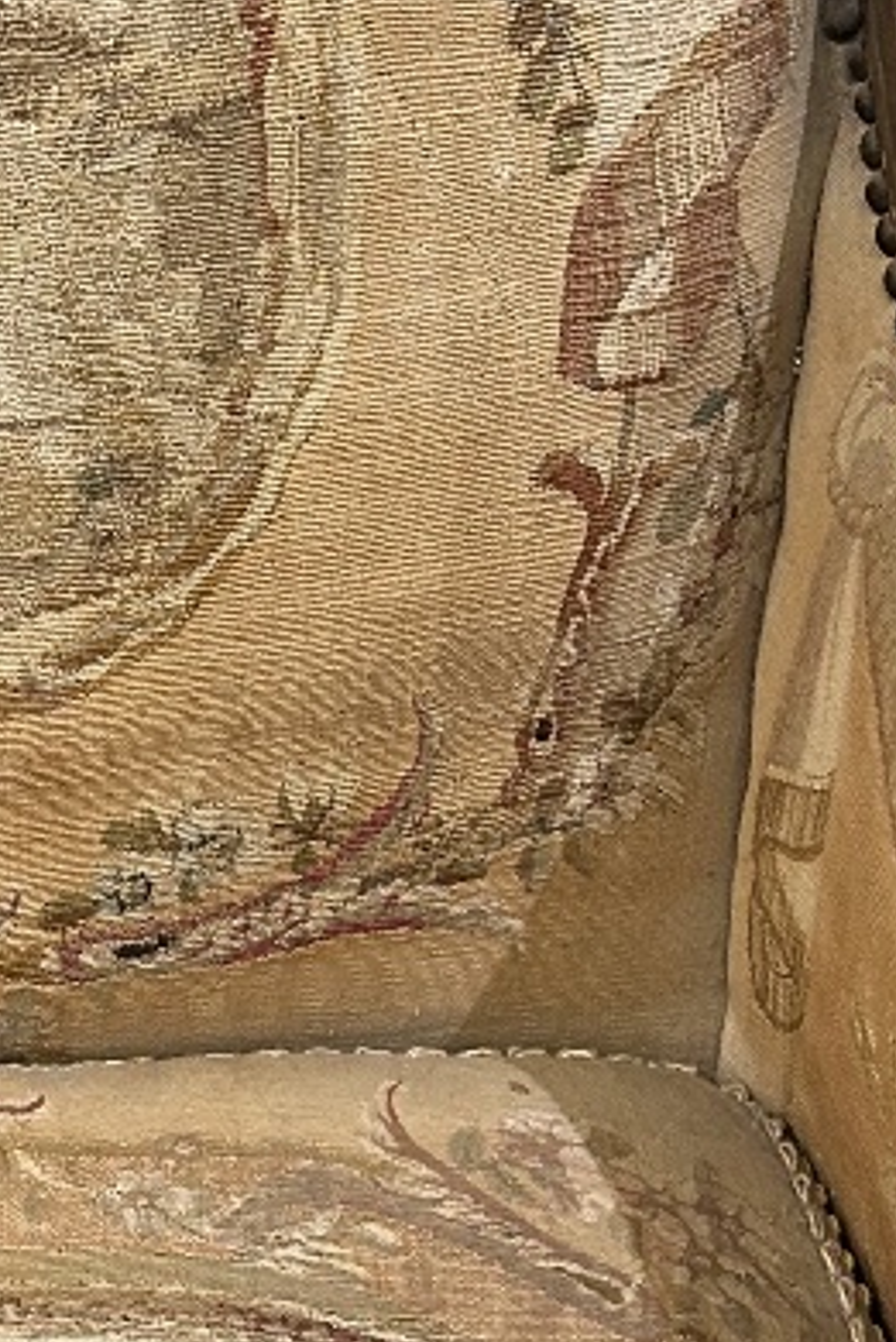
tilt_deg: -48.1
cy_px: 1218
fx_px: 3096
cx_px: -51
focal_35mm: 83
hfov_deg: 16.1
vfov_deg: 23.8
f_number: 1.5
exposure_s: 1/50
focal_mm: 5.7
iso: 160
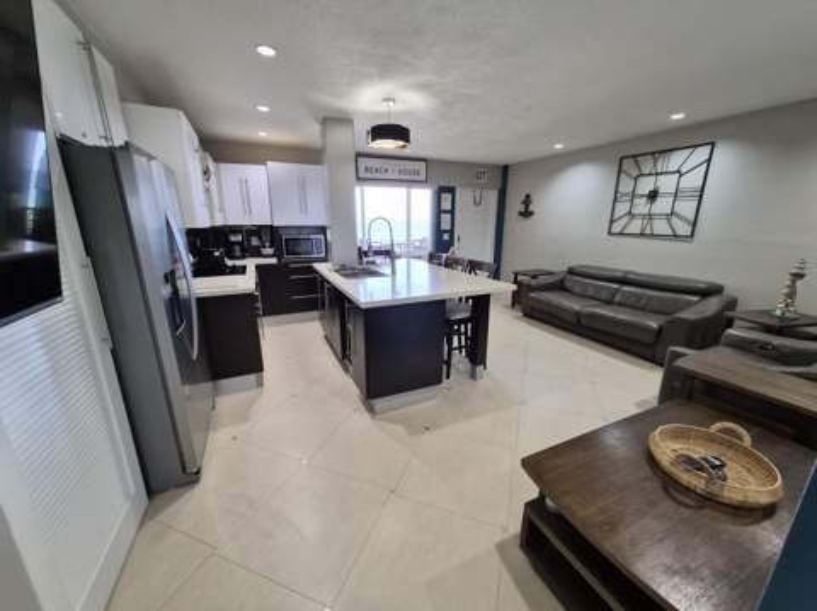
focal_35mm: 13
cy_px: 306
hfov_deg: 106.2
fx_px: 307
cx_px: 408
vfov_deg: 89.8
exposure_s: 1/60
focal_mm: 1.7
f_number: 2.2
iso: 160
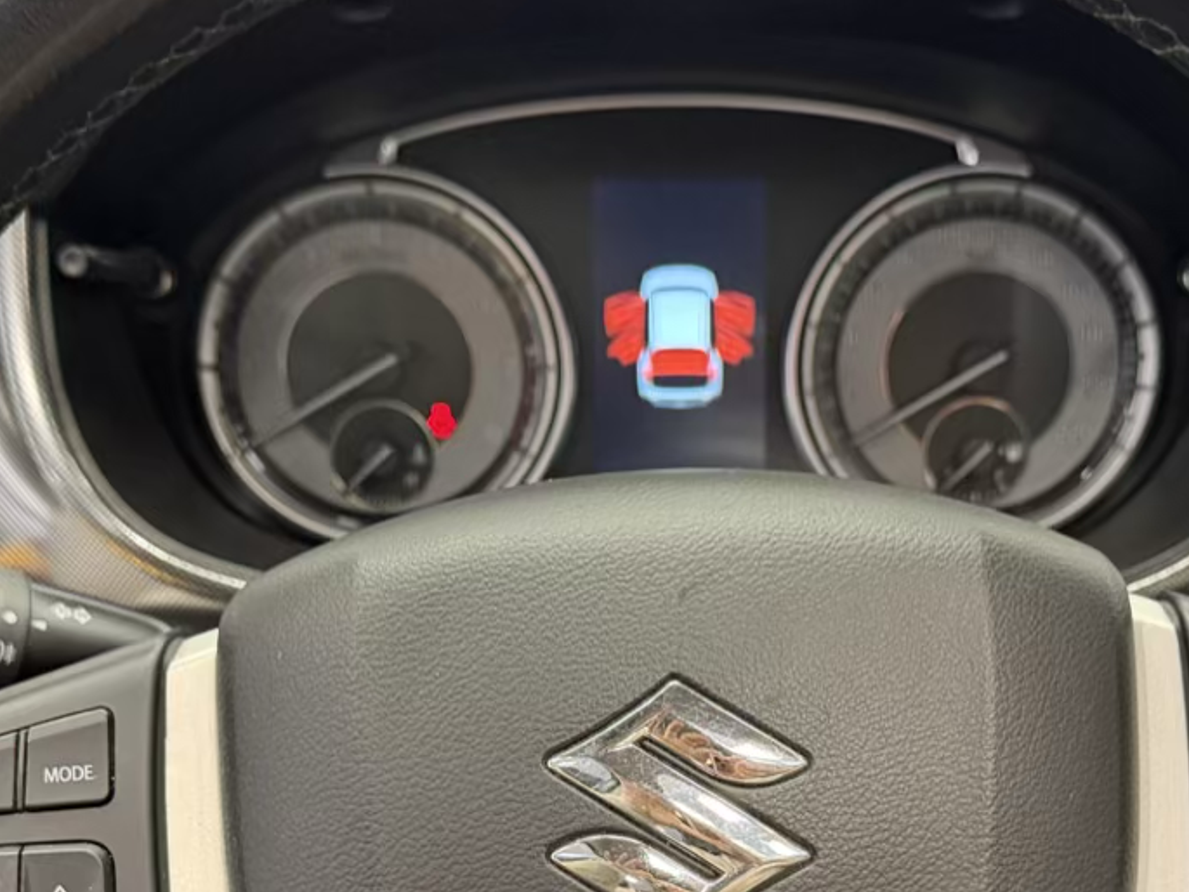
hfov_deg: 32.1
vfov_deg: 23.7
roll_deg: -0.5
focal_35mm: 60
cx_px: 706
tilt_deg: -32.5
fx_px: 2061
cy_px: 817
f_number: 1.78
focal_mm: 6.76
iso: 400
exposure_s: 1/50
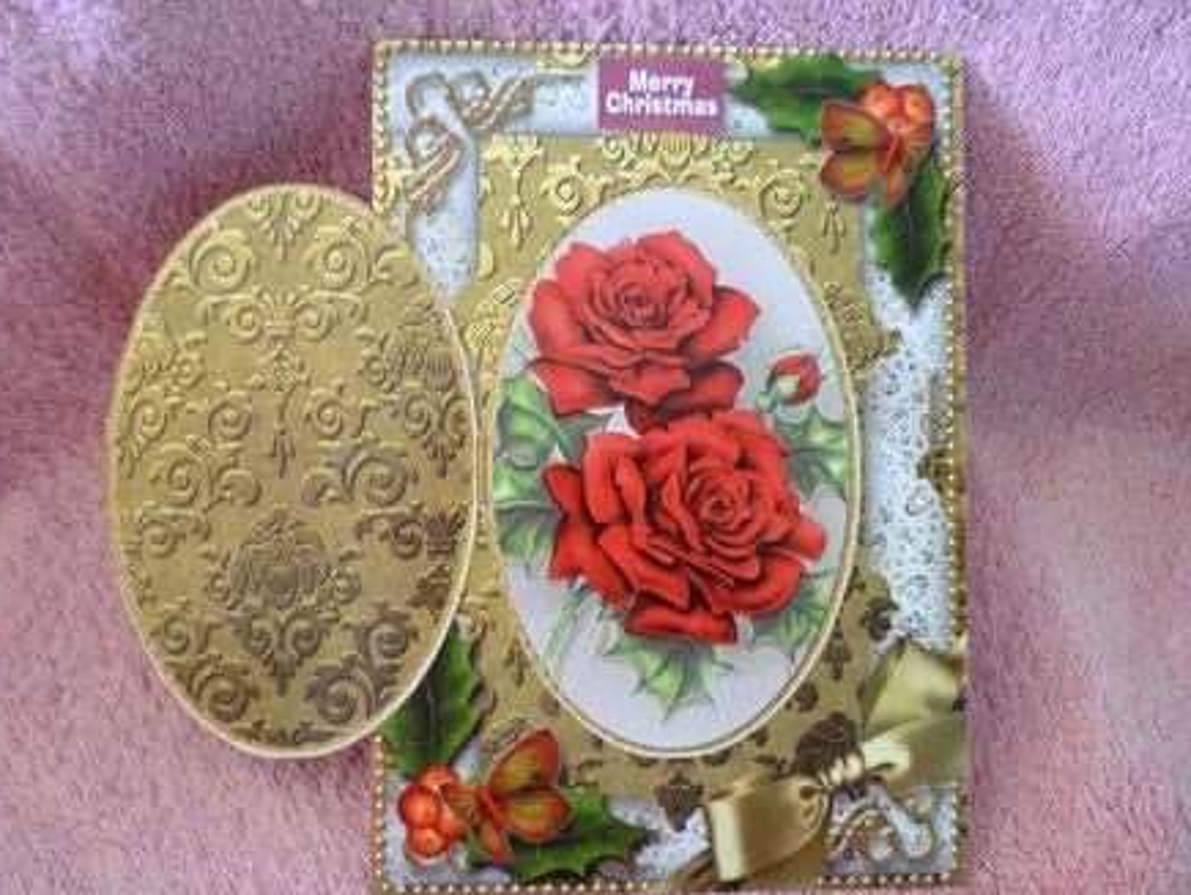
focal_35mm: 30
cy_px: 460
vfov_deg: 46.9
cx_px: 583
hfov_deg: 59.9
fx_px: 1033
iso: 400
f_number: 3.3
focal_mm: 5.2
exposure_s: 1/13
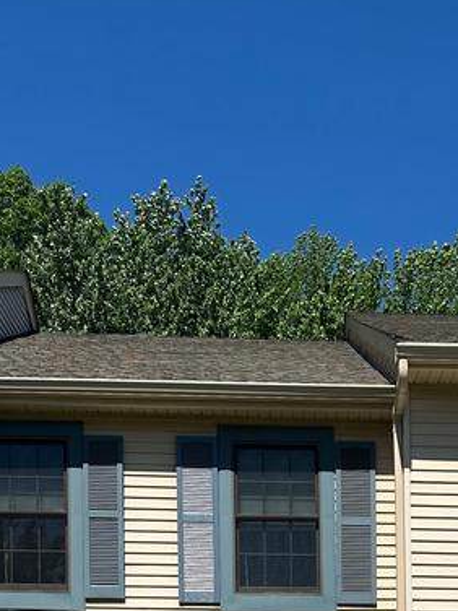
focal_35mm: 69
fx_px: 1217
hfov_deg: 20.9
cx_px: 393
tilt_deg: +4.4
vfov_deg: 24.4
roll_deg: +0.9
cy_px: 806
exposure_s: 1/7576
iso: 80
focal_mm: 6.86
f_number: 1.78
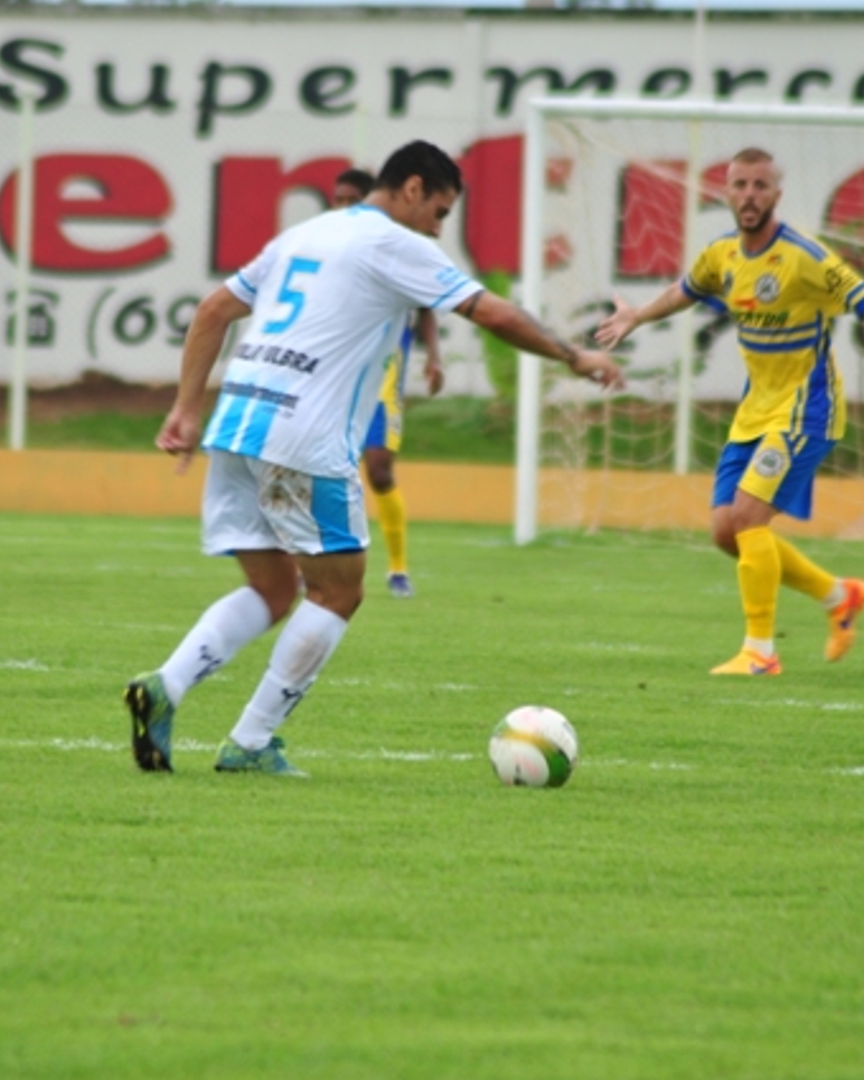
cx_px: 333
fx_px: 20329
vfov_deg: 3.0
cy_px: 541
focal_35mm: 636
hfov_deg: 2.4
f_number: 5.6
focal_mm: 300
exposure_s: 1/125
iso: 100
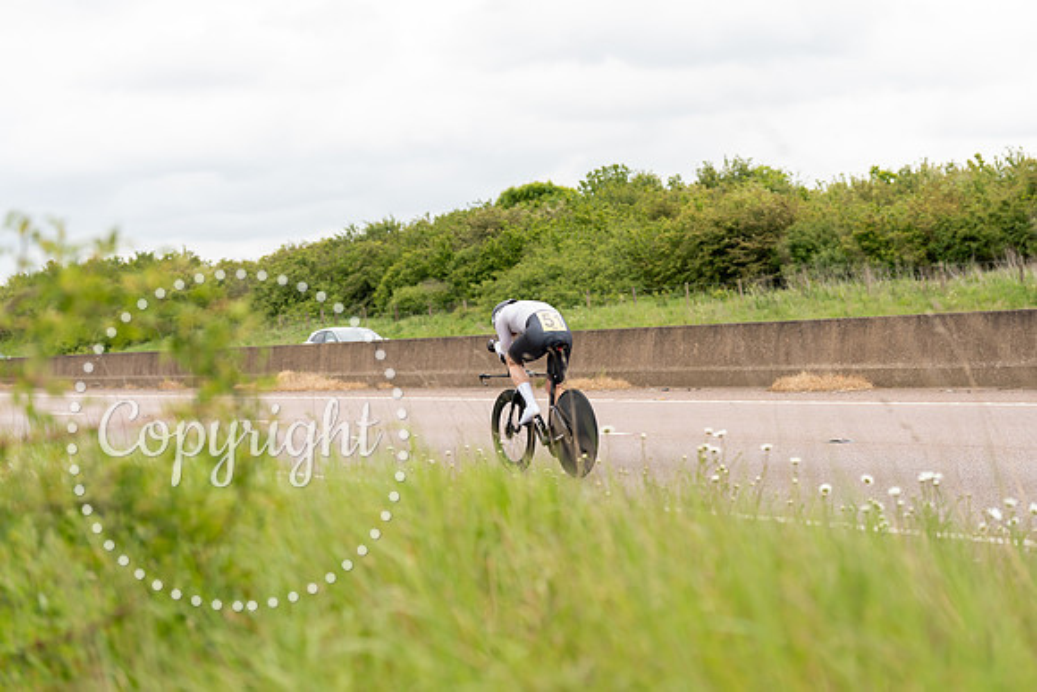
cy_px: 346
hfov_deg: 28.8
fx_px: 2017
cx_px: 518
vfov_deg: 19.5
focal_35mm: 70
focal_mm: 70
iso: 800
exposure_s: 1/1000
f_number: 3.5
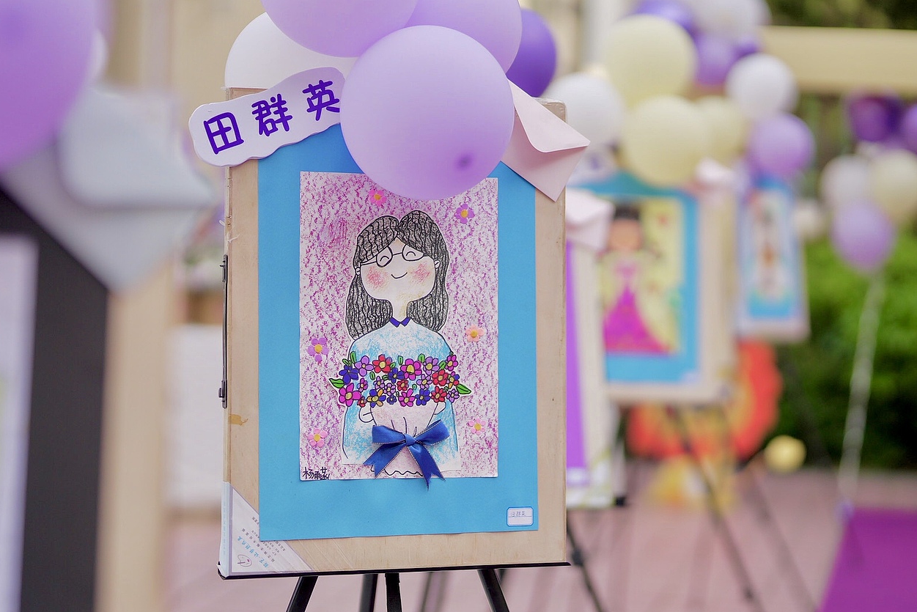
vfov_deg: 15.7
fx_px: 2217
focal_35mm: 87
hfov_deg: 23.4
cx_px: 461
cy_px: 307
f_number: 1.4
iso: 250
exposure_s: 1/4000
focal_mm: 85
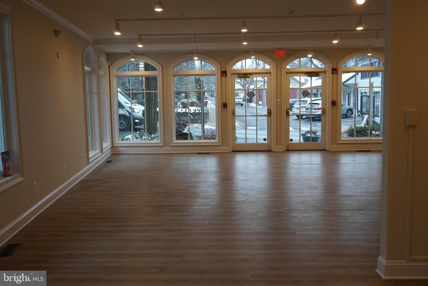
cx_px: 214
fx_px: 428
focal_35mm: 36
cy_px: 143
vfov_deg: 36.9
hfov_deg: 53.1
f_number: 4
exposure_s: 1/160
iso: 1000
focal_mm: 24
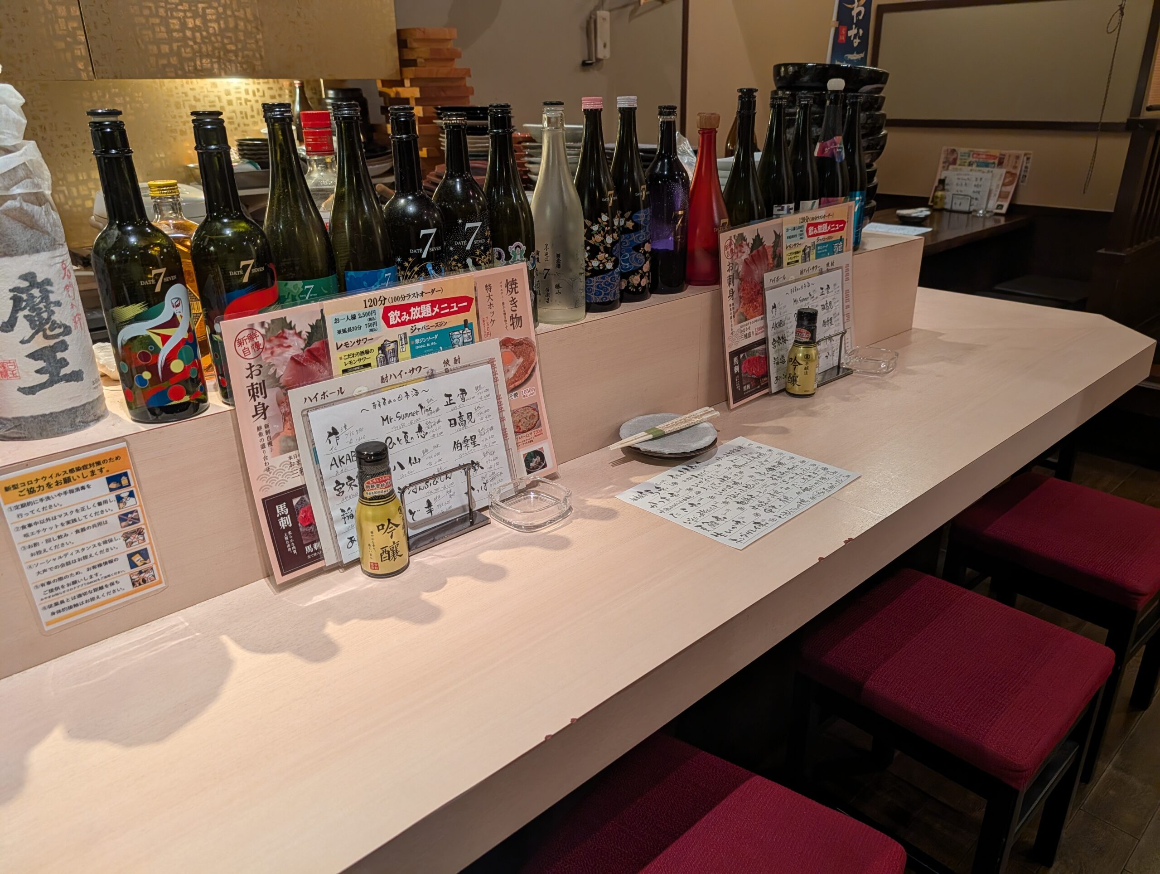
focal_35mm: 24
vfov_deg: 56.9
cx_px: 580
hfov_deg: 71.5
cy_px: 437
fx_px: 805
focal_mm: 6.9
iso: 38
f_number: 1.68
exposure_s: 1/100
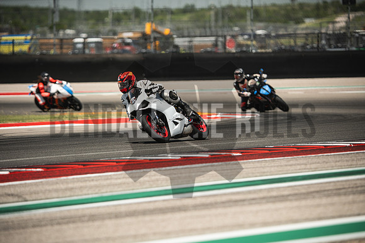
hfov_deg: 6.9
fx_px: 3042
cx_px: 182
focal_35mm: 300
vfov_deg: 4.6
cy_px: 122
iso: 160
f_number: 2.5
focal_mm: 200
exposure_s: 1/2000
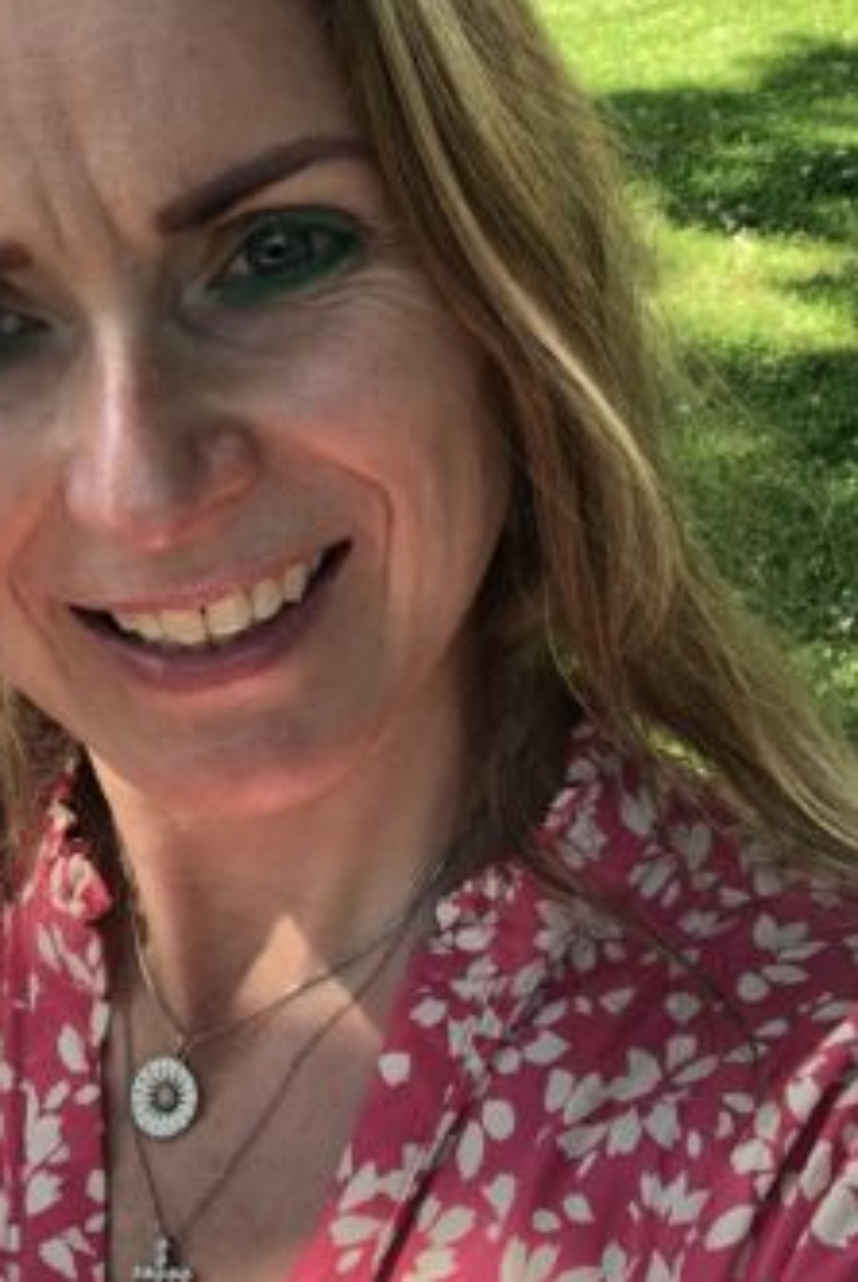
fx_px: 2140
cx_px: 383
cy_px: 442
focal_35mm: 60
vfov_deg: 33.1
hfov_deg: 22.7
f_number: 2.2
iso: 32
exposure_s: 1/120
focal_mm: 2.87
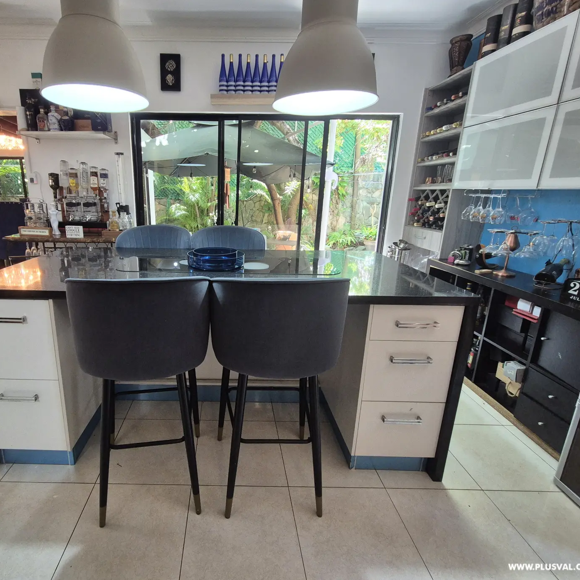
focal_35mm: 16
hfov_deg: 86.1
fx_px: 303
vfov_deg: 87.4
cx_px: 225
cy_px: 281
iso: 500
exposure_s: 1/60
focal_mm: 2.2
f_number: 2.2
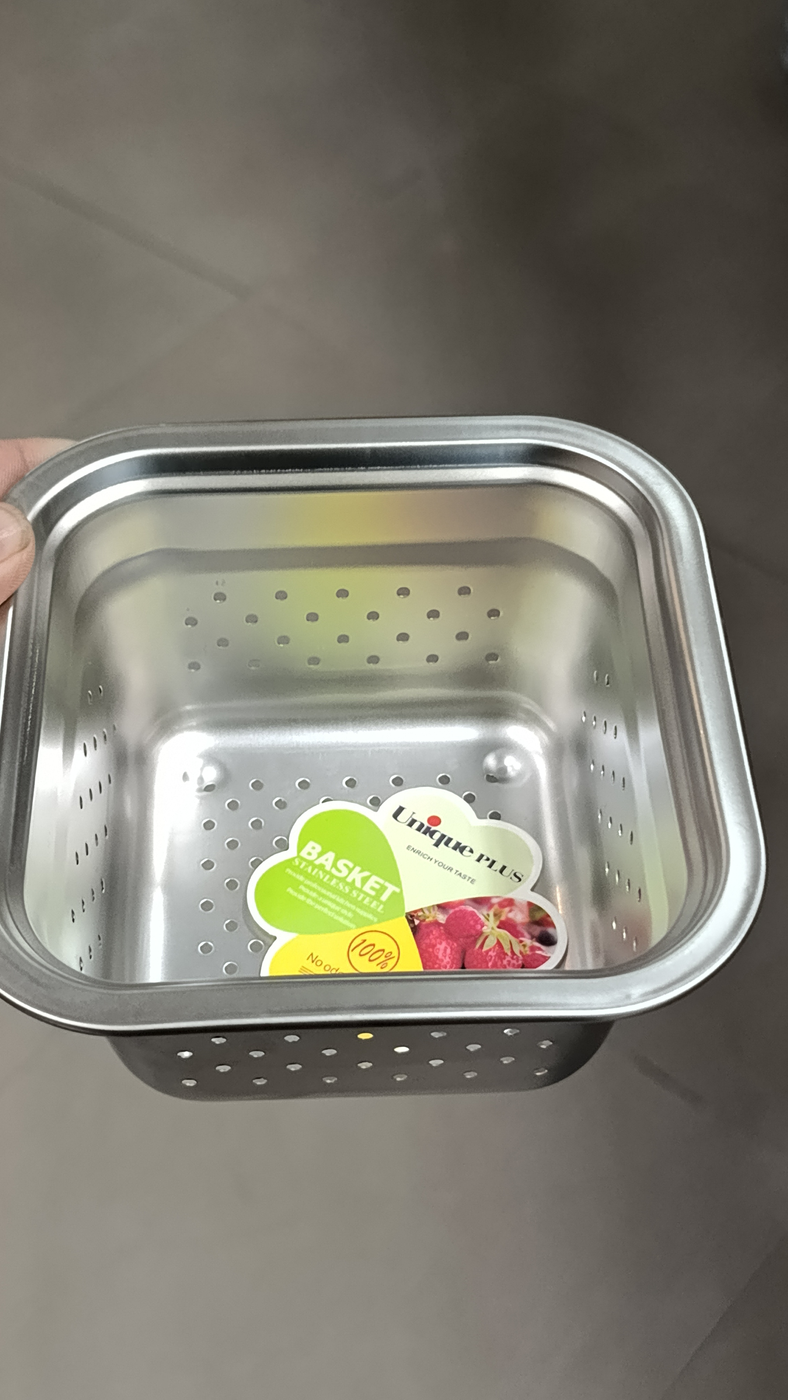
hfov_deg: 23.5
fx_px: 1895
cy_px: 695
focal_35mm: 51
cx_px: 362
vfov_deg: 40.6
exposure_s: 1/100
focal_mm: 6.14
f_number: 1.6
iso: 1000
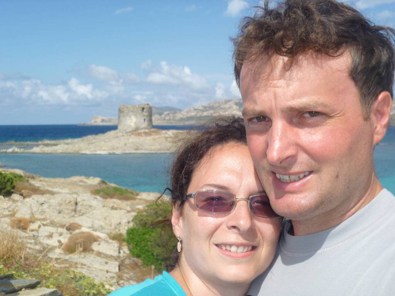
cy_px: 148
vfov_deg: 28.0
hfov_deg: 36.8
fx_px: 593
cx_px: 198
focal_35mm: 52
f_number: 11
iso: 100
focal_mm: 9.2
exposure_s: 1/160
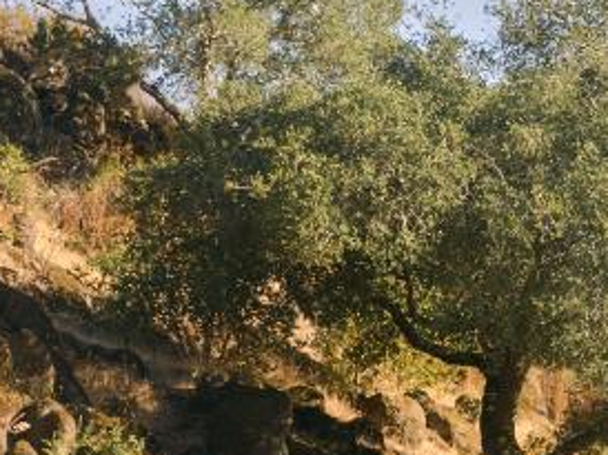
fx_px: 2404
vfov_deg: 10.6
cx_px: 1035
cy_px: 528
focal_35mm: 137
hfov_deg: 13.2
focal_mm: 32
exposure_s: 1/6
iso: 80
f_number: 14
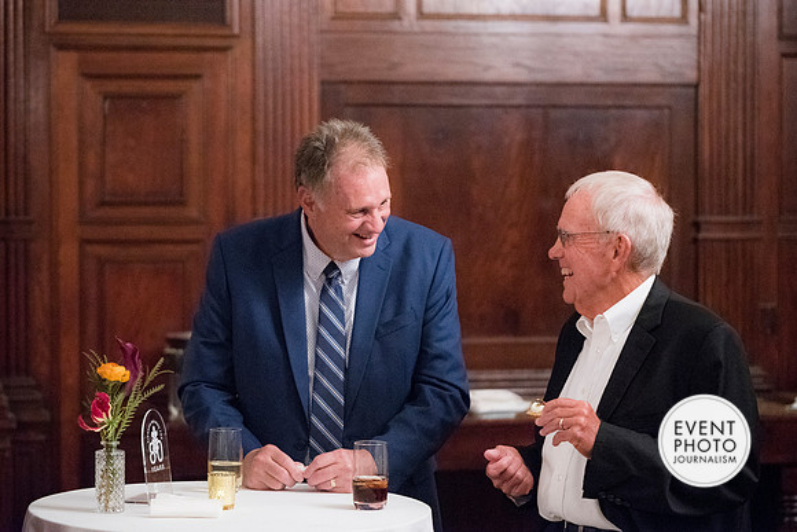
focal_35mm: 90
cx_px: 398
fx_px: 1993
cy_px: 266
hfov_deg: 22.6
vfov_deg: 15.2
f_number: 2.8
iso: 6400
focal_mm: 90
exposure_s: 1/125
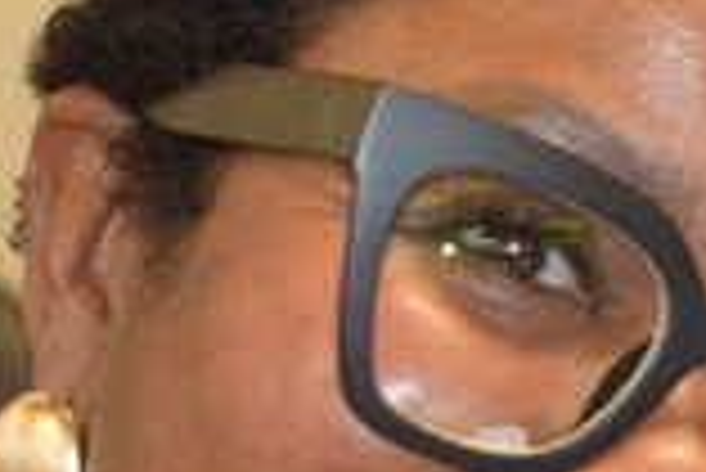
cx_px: 1403
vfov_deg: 3.5
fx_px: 7694
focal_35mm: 392
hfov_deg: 5.2
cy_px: 735
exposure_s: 1/60
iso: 800
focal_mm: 40
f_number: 4.8
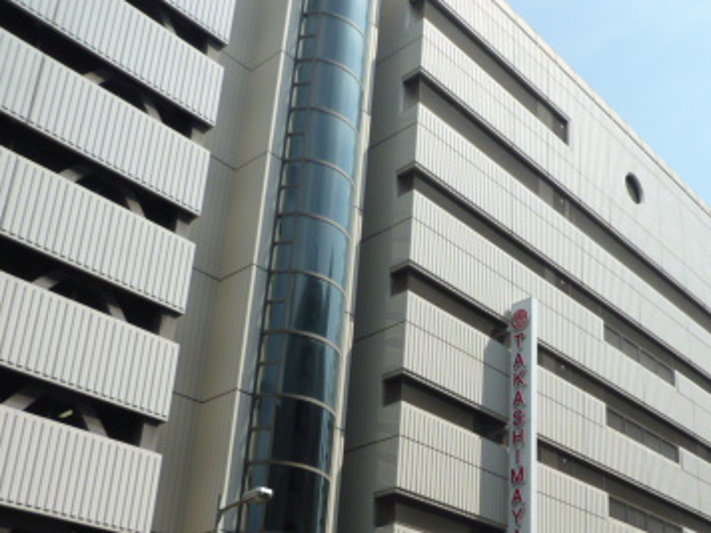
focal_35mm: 45
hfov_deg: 40.0
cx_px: 589
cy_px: 455
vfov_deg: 31.0
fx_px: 924
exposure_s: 1/500
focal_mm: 4.4
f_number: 4
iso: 80
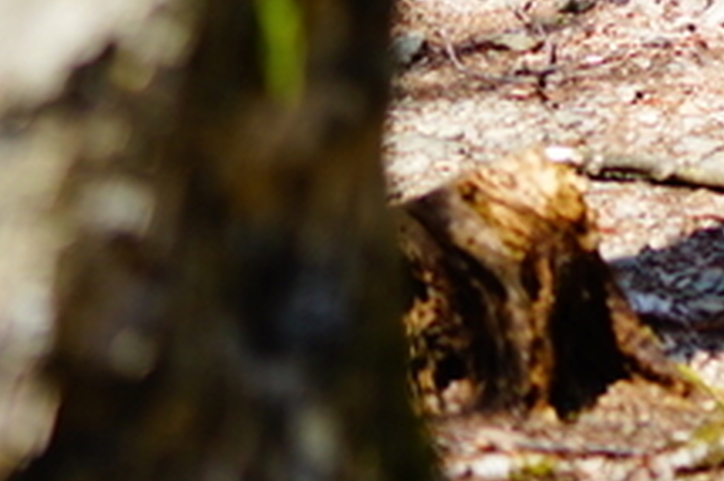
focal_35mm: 134
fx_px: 2693
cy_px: -646
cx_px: 1876
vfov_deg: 9.2
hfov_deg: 11.7
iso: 100
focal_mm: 24
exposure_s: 1/1600
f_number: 1.4
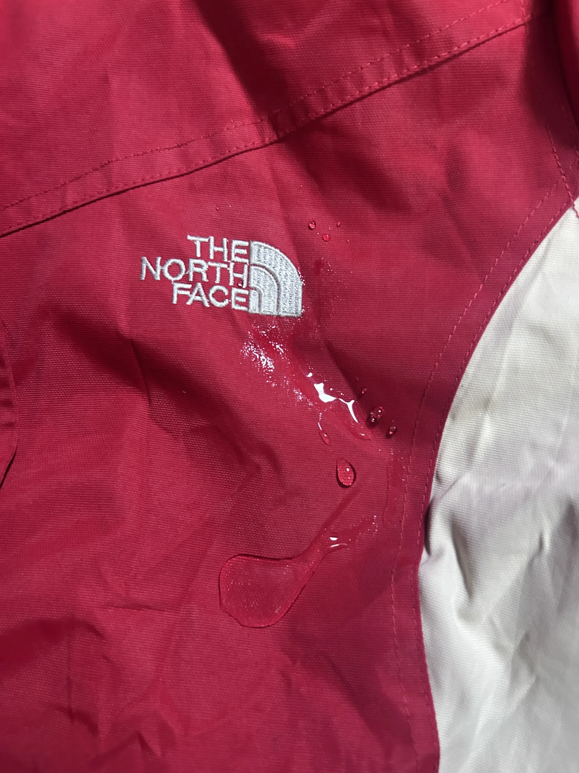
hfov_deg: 53.1
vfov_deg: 67.3
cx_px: 290
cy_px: 386
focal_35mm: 26
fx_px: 580
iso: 500
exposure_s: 1/50
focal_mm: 5.7
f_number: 1.5
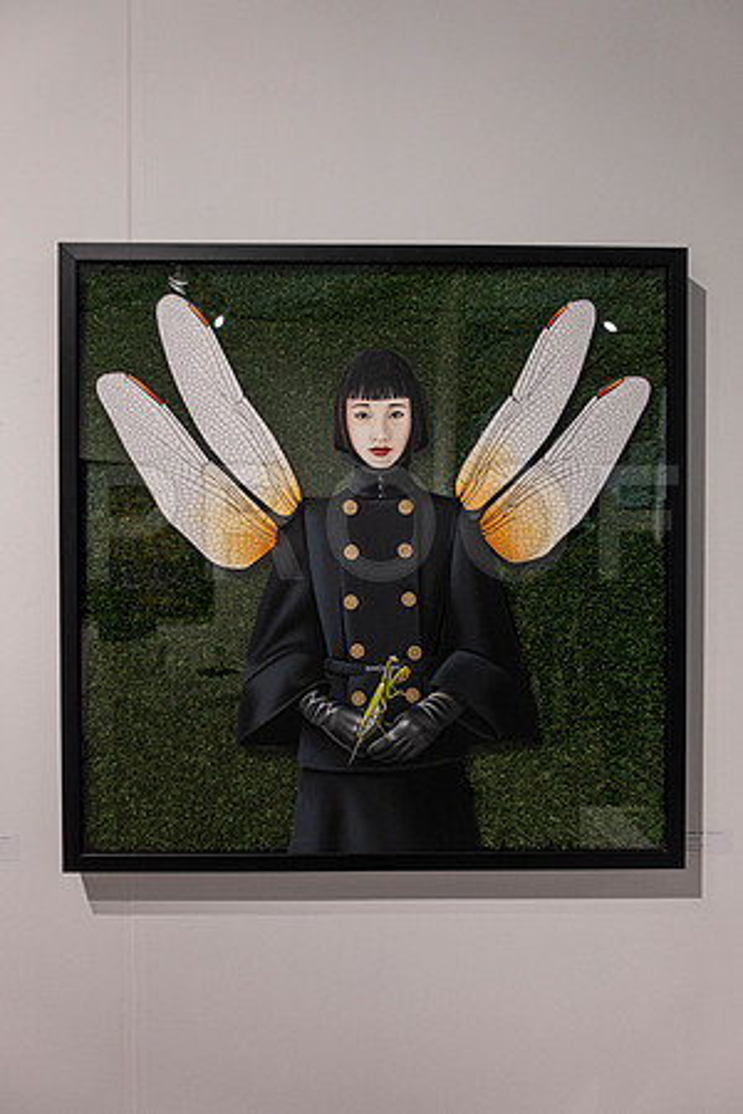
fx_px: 743
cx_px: 372
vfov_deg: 73.7
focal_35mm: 24
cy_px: 557
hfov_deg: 53.1
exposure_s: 1/125
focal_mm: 8.8
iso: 400
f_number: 2.2
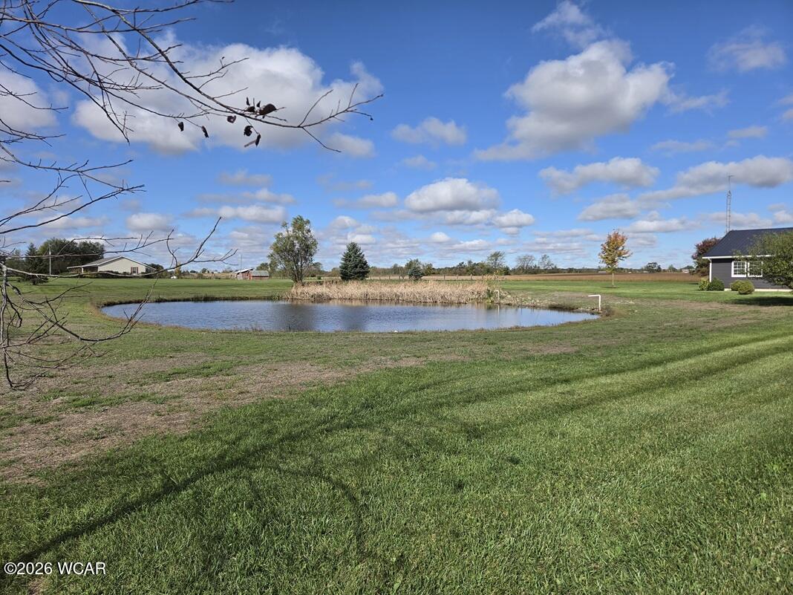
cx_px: 396
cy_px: 298
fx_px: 527
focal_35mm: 23
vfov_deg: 58.9
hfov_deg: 73.9
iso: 80
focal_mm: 5.4
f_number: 1.8
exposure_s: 1/6574
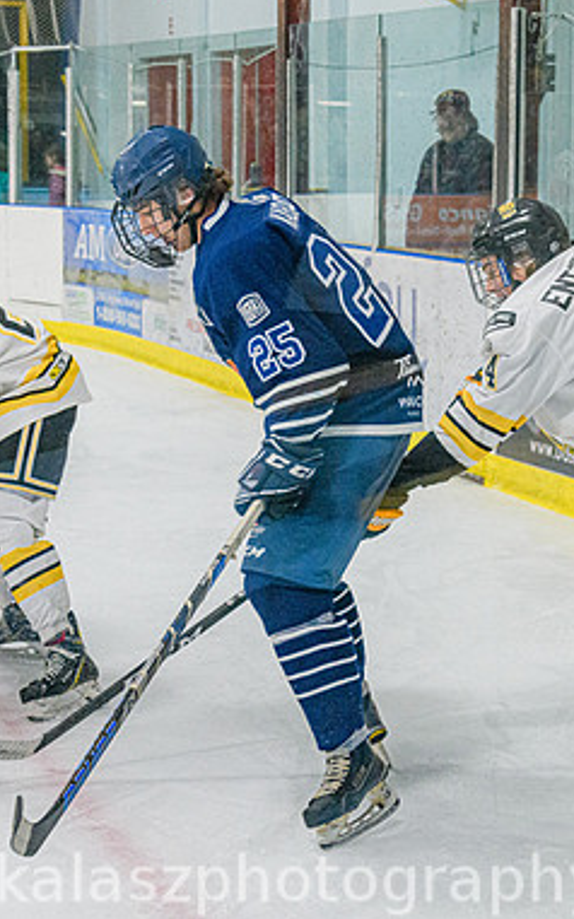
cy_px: 497
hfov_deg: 13.9
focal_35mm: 94
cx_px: 372
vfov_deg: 22.1
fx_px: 2354
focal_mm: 48
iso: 3200
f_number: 5.6
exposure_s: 1/500
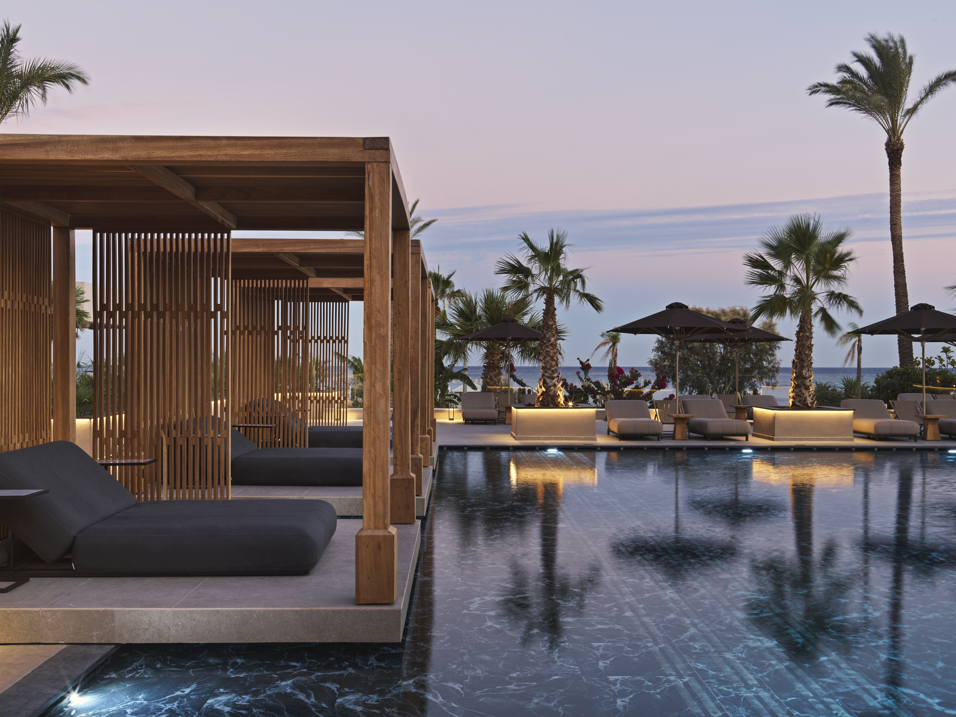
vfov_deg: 40.7
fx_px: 966
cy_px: 358
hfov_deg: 52.6
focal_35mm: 35
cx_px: 478
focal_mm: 45
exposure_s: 1.4
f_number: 13
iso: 200
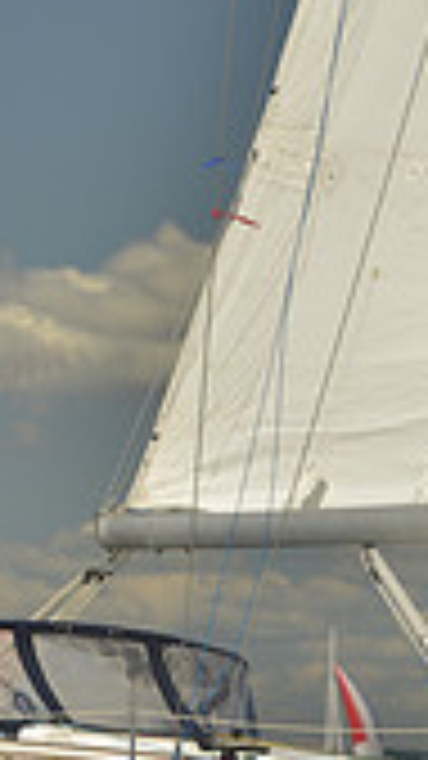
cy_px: 591
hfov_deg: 2.5
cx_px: 306
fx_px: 9790
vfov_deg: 4.5
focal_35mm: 485
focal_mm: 135
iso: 200
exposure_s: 1/800
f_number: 7.1
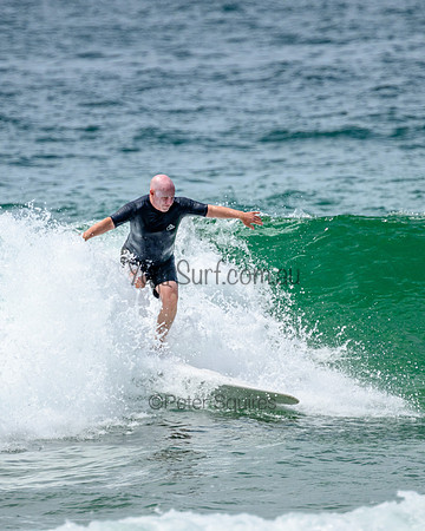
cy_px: 266
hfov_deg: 1.4
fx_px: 17707
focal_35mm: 1126
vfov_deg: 1.7
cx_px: 203
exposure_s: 1/2000
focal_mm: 800
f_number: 11
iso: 1000
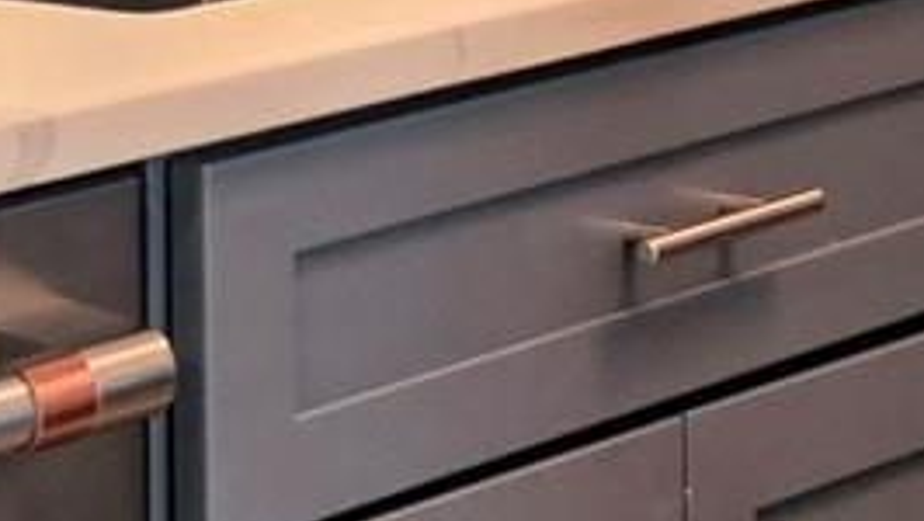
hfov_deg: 11.2
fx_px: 4732
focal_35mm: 193
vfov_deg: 6.2
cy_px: -287
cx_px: 424
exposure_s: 1/120
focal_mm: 6.5
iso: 64
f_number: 1.4
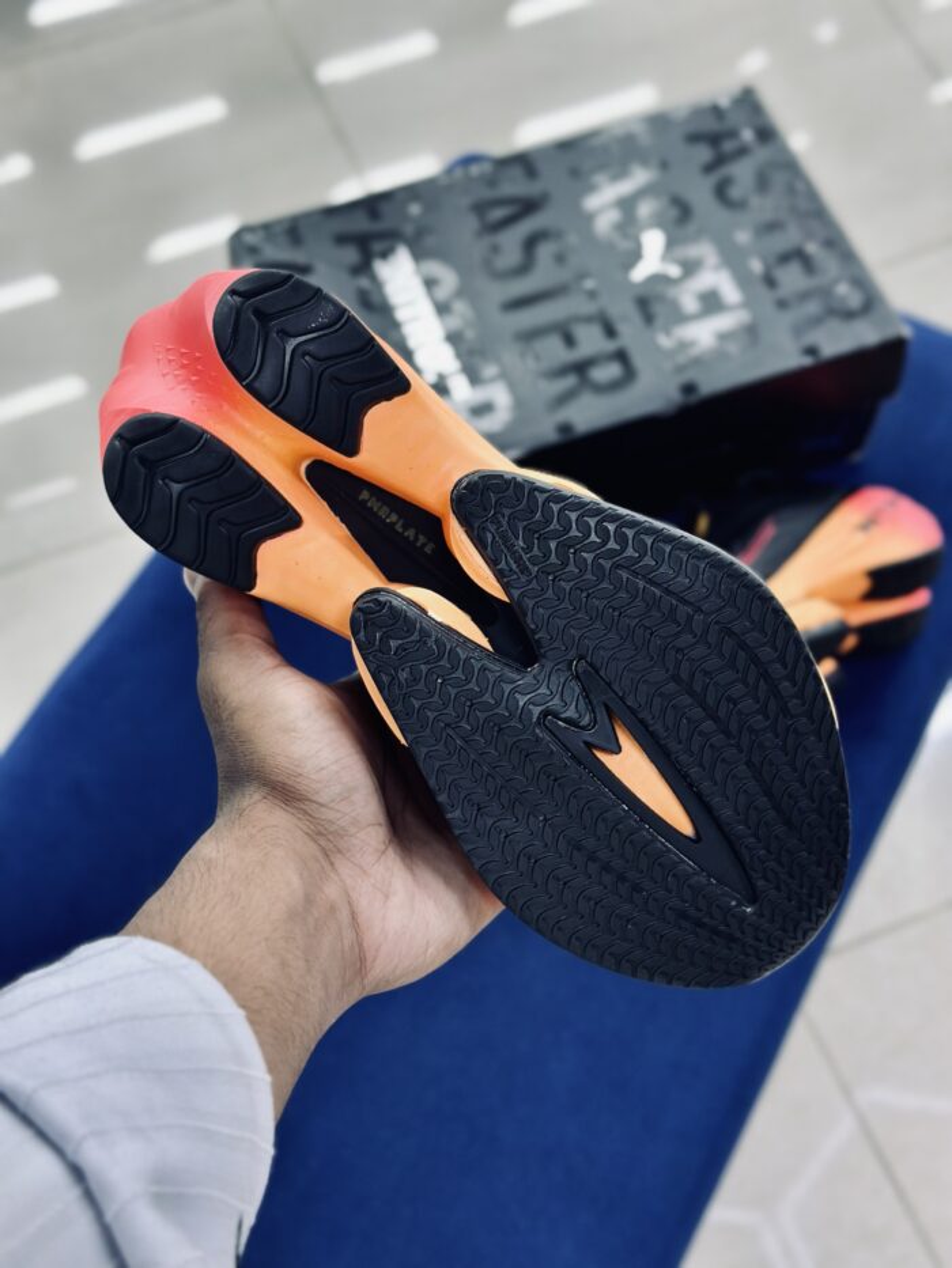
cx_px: 476
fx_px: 1760
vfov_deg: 39.7
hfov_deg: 30.3
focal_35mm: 48
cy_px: 634
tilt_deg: -61.2
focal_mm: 6.86
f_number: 1.78
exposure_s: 1/100
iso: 125
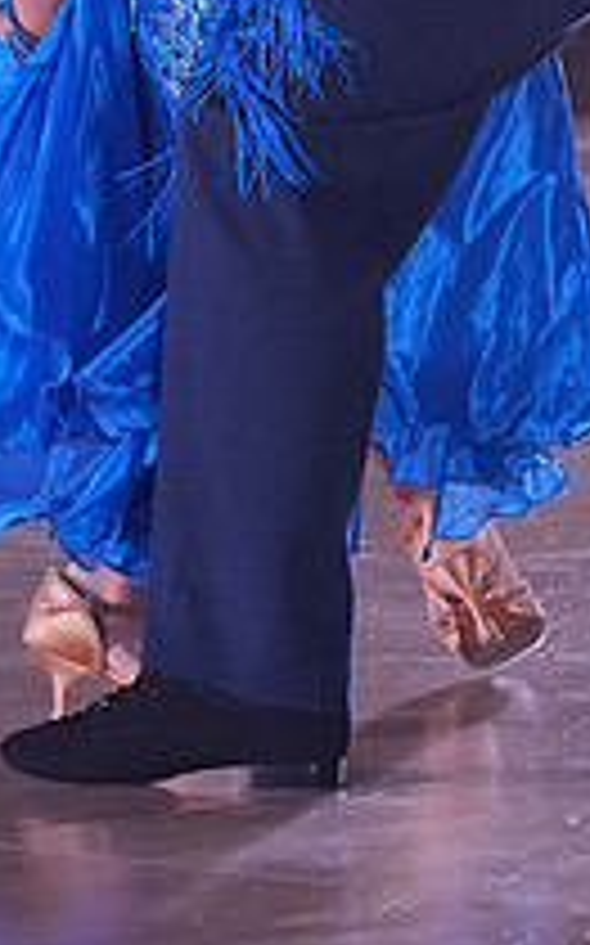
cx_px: 354
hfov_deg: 2.2
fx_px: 15457
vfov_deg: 3.5
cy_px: -324
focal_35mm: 600
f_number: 4
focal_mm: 142
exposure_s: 1/400
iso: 1000
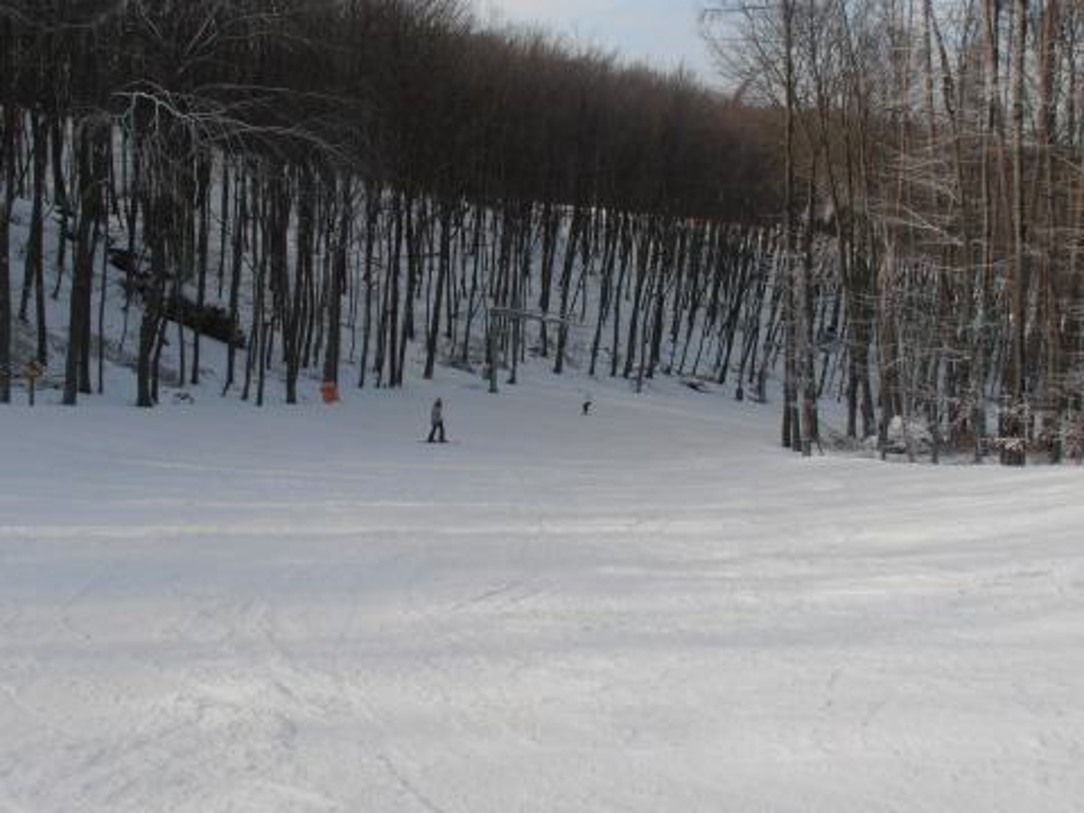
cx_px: 542
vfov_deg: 38.7
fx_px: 1159
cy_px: 406
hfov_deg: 50.1
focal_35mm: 37
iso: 80
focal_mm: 6.61
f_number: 9.9
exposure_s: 1/160
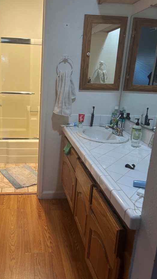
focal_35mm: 31
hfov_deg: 37.2
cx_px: 48
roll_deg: -3.0
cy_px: 134
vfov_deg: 62.6
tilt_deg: -16.9
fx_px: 230
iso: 100
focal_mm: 5.7
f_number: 1.5
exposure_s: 1/60
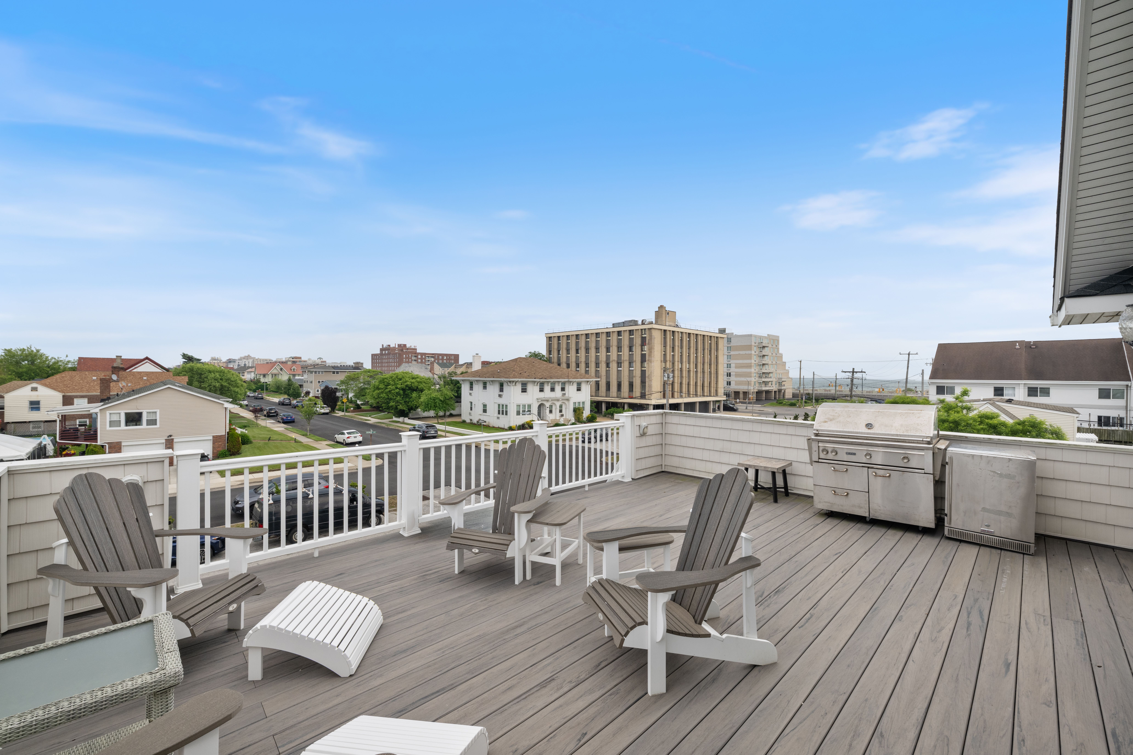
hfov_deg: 104.3
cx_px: 566
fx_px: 441
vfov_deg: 81.2
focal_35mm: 14
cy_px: 378
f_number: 11
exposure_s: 1/50
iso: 320
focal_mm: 14
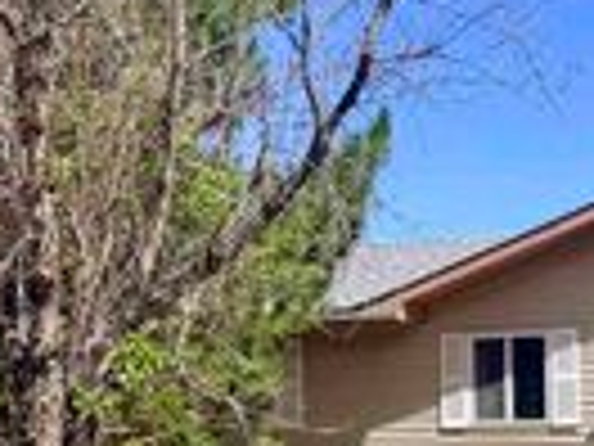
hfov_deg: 20.3
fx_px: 1562
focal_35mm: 91
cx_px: 693
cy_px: 457
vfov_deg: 15.9
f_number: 1.78
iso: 80
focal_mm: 6.76
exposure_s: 1/4673
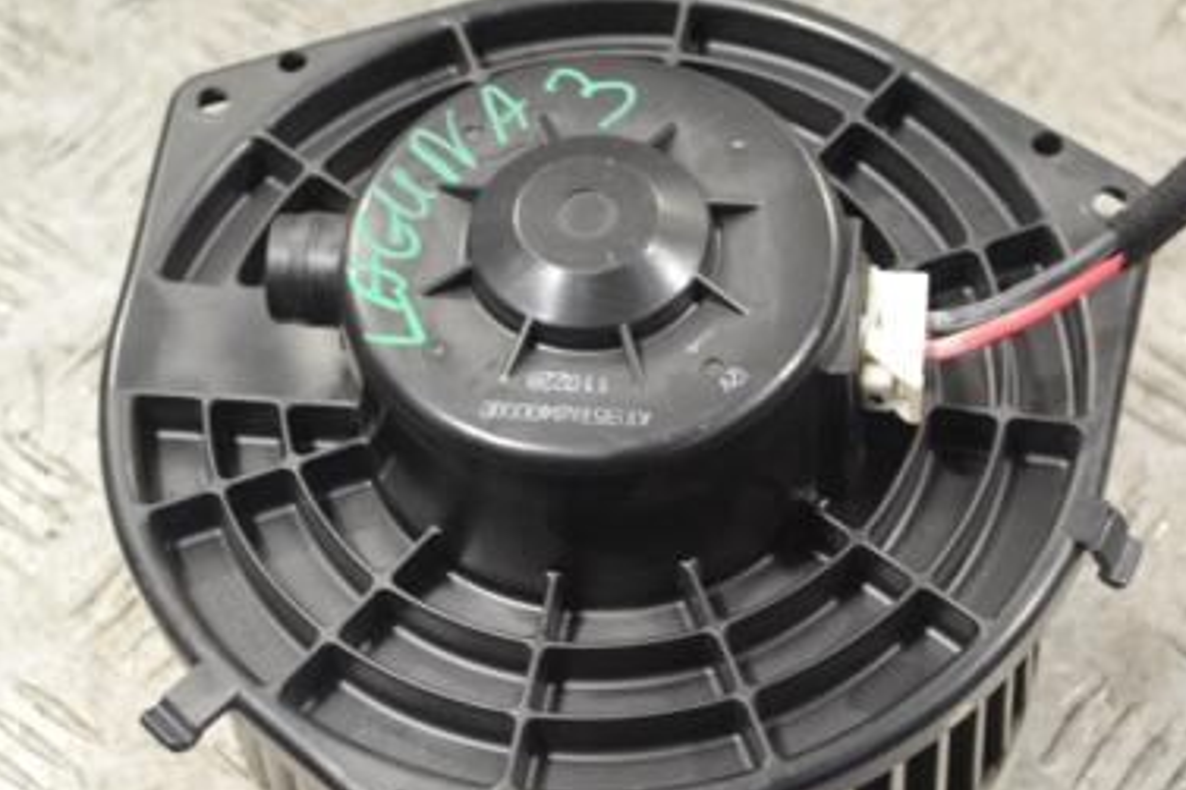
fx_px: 3457
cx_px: 585
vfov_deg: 13.0
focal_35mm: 105
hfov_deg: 19.5
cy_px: 475
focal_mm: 44
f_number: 5.3
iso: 320
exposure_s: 1/30
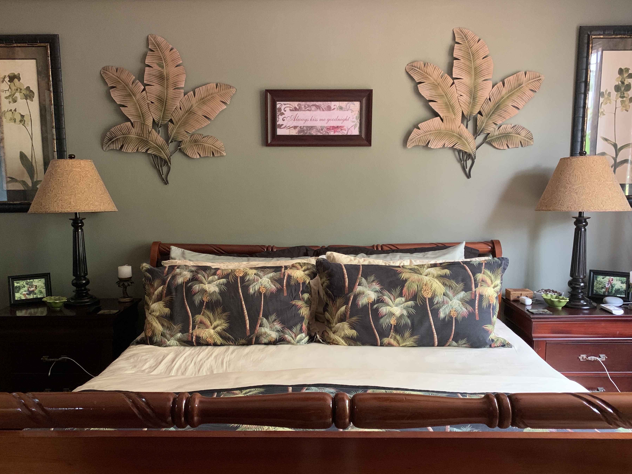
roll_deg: -0.3
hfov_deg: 61.6
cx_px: 303
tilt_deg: -5.3
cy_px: 247
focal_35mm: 29
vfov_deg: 48.2
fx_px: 529
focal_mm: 4.25
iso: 500
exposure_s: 1/30
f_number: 1.8
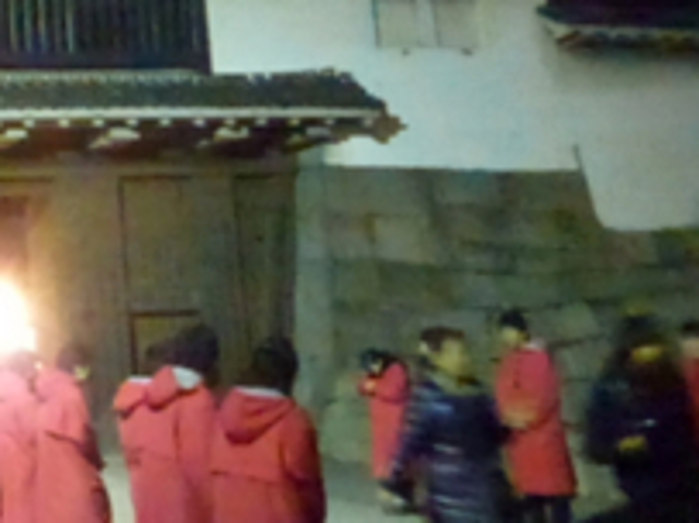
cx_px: -200
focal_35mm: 65
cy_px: 9
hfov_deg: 25.8
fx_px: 1312
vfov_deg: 21.8
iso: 6400
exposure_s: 1/8
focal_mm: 4.3
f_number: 3.3
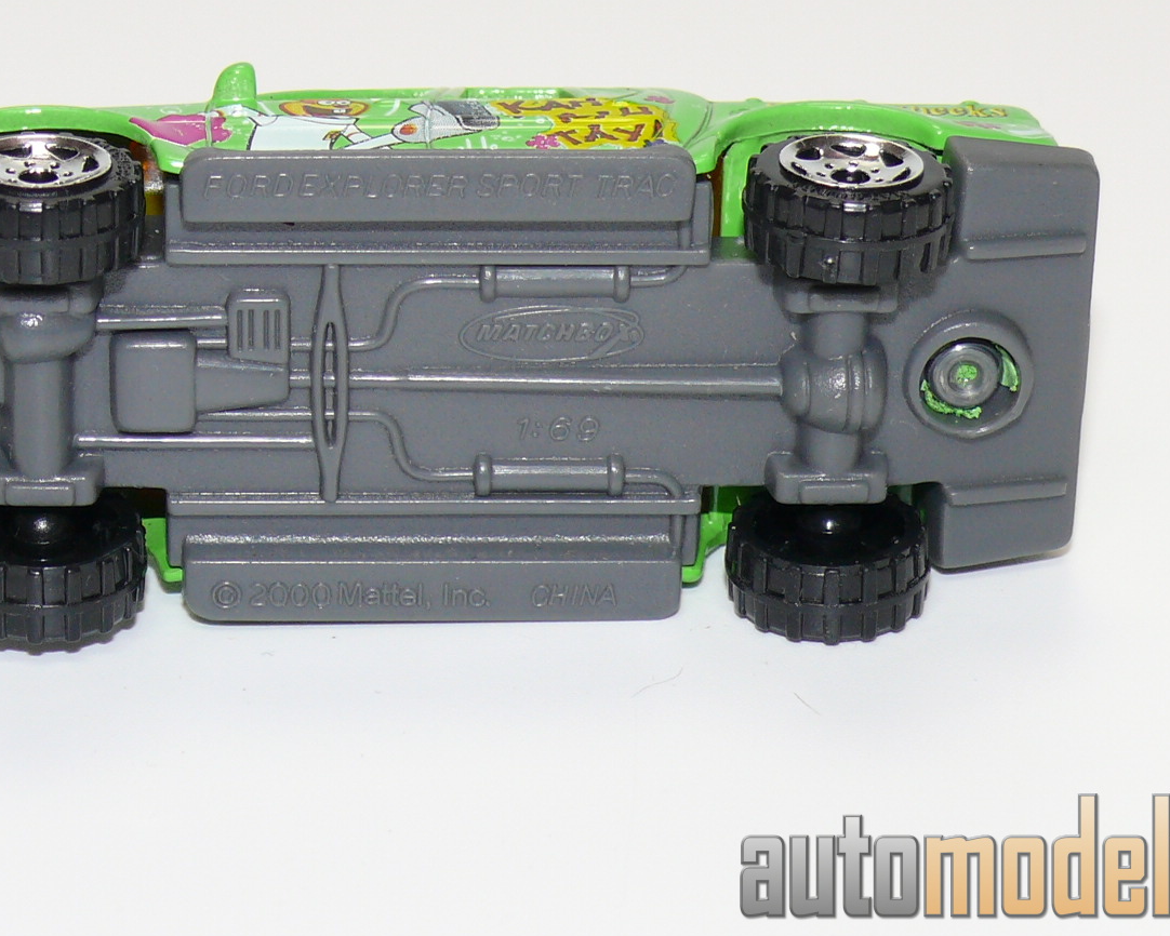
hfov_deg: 13.8
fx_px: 4849
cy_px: 310
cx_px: 491
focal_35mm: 140
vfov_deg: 11.0
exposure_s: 1/30
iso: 100
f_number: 4
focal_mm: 13
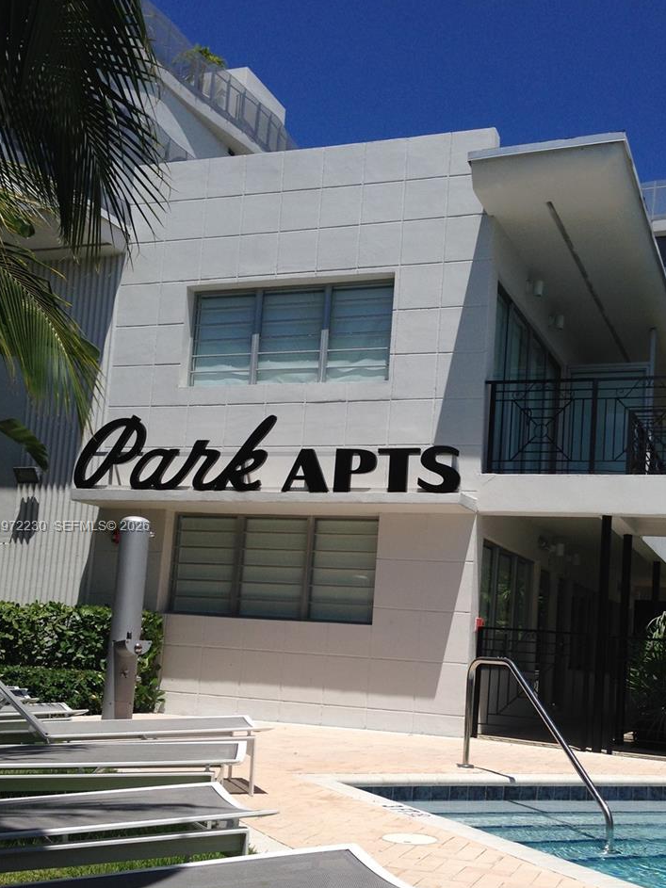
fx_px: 1078
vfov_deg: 44.6
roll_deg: -4.8
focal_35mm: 42
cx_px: 399
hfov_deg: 34.2
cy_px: 527
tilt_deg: +8.7
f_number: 2.4
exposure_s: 1/3195
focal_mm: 4.12
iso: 50
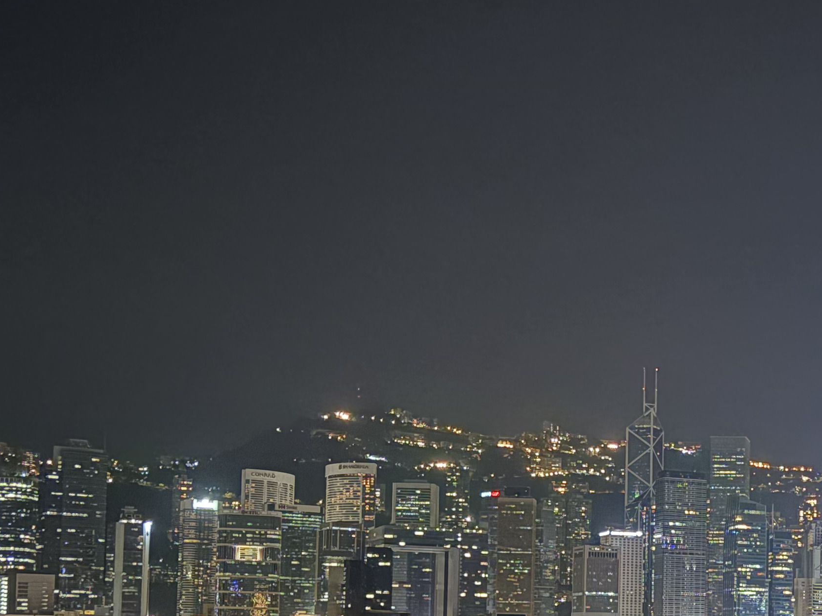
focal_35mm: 62
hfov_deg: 29.1
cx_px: 826
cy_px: 581
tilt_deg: +3.5
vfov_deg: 22.9
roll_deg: -0.4
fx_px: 1472
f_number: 1.6
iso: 1000
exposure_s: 1/9
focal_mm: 5.96
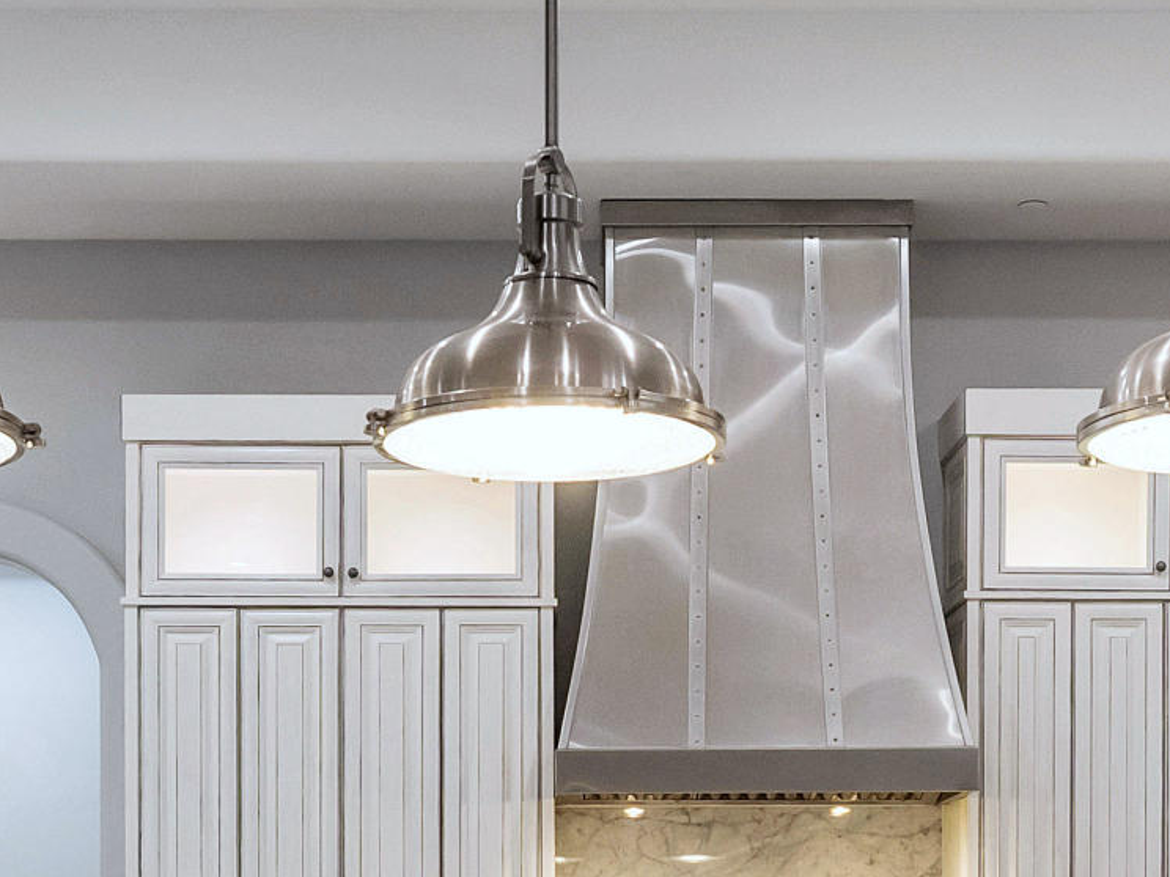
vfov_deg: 21.6
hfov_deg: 30.3
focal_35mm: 64
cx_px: 571
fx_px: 2161
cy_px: 1003
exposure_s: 1/25
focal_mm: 11
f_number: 6.3
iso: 500
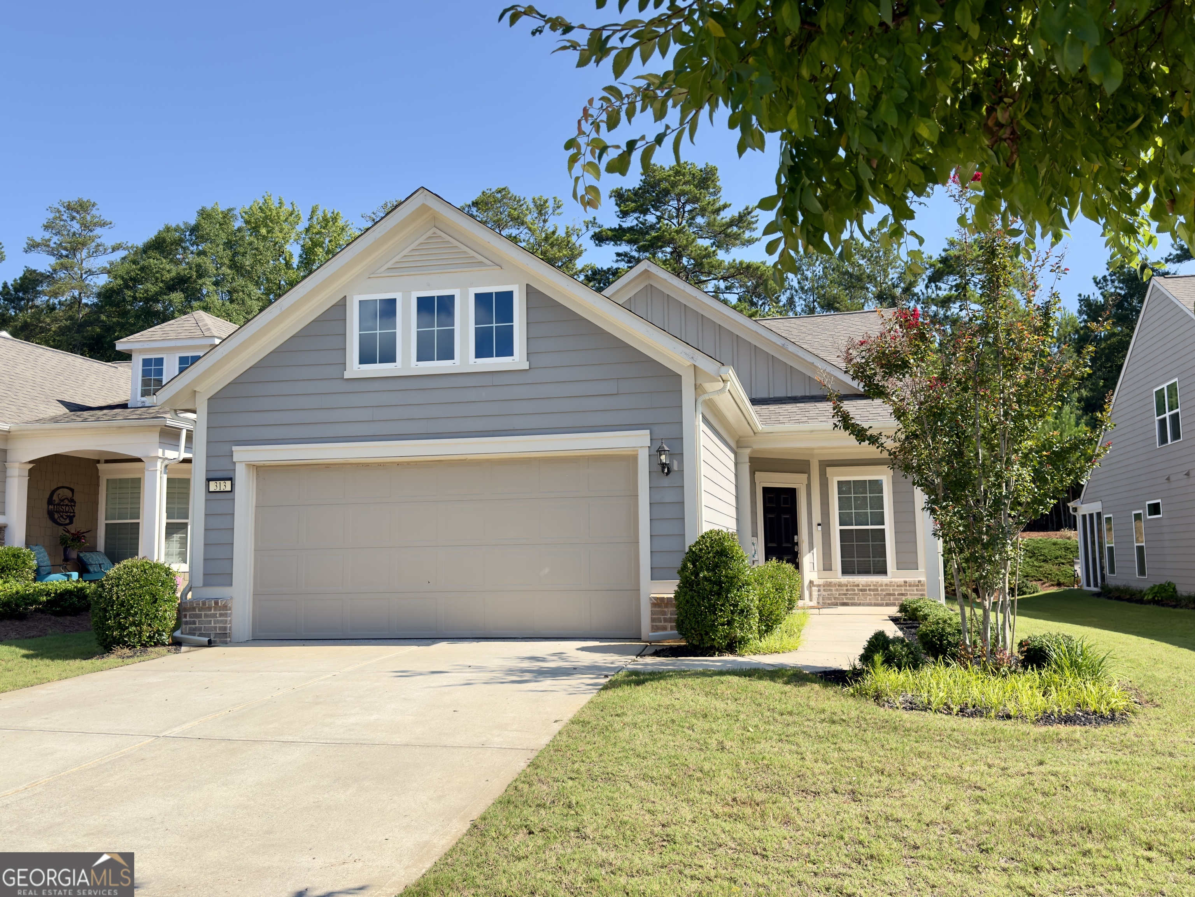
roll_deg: +0.9
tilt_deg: +5.7
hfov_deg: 60.0
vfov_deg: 46.8
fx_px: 1036
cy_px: 448
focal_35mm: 30
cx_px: 598
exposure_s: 1/2985
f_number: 1.78
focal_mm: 6.76
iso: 64
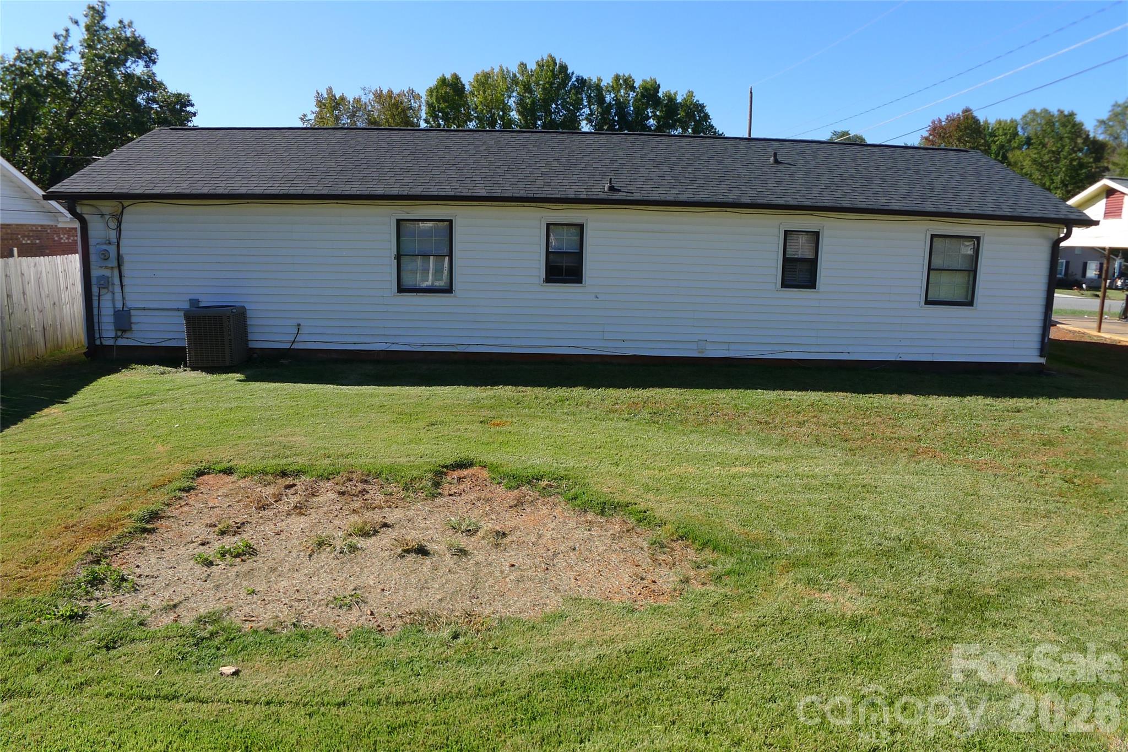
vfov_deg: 43.6
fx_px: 940
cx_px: 564
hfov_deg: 61.9
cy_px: 376
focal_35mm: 30
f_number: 4
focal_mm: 6.4
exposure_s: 1/500
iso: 80
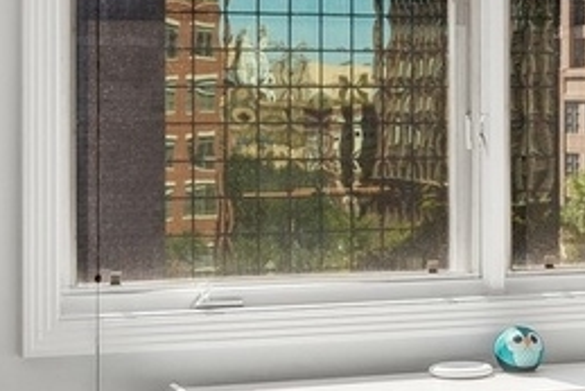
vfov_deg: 12.9
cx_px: 583
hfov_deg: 18.8
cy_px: 63
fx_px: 1723
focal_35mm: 106
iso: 200
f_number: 8
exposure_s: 1/60
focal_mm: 17
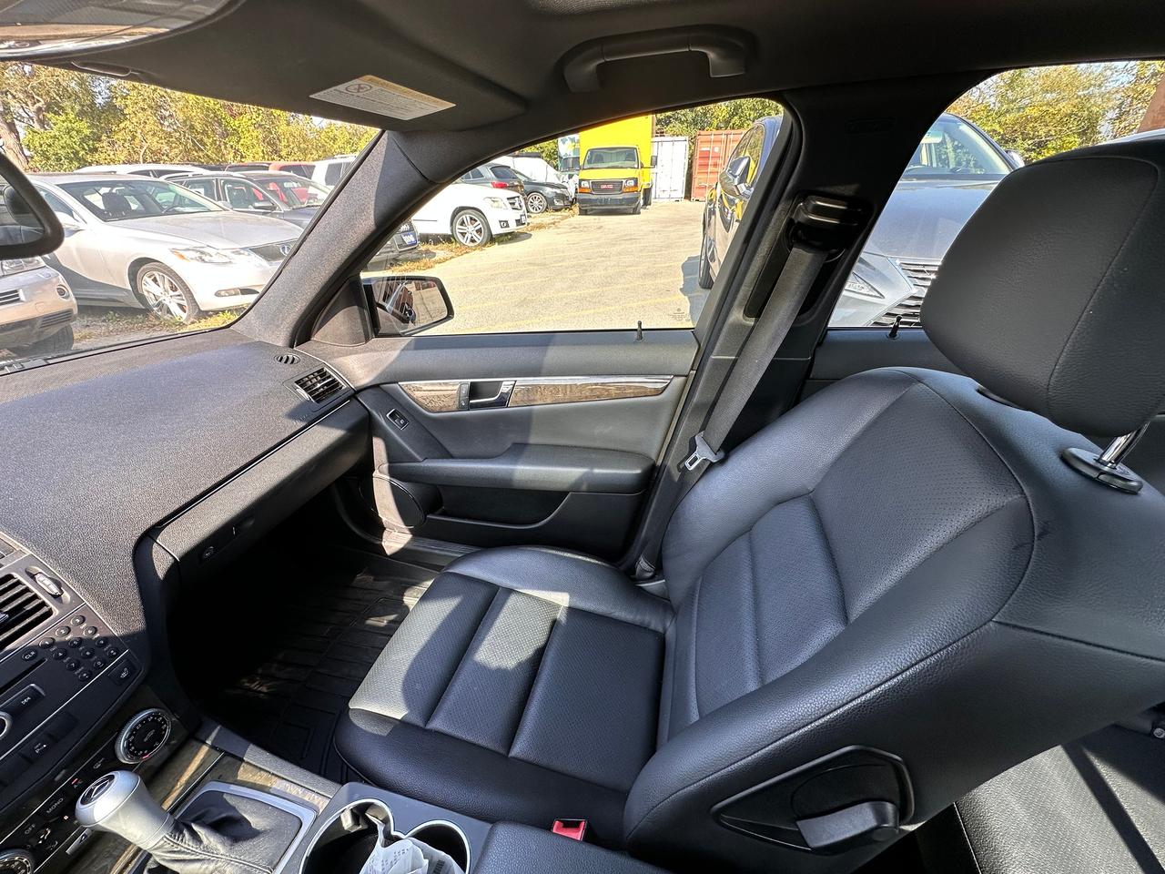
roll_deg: +1.7
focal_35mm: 14
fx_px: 471
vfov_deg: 85.7
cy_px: 437
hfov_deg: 102.1
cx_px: 582
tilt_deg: -29.7
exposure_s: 1/99
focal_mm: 2.22
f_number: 2.2
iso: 50
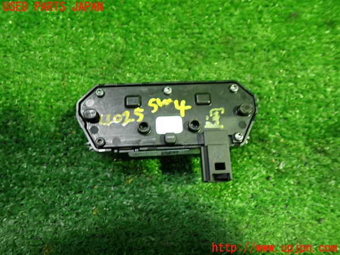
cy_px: 128
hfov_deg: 60.0
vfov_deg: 46.8
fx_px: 295
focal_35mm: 30
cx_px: 170
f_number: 2.3
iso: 320
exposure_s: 1/30
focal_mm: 5.4
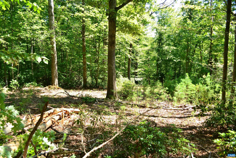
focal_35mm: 27
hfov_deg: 67.4
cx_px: 118
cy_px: 79
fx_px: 177
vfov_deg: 47.9
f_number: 5
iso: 100
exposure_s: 1/80
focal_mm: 18
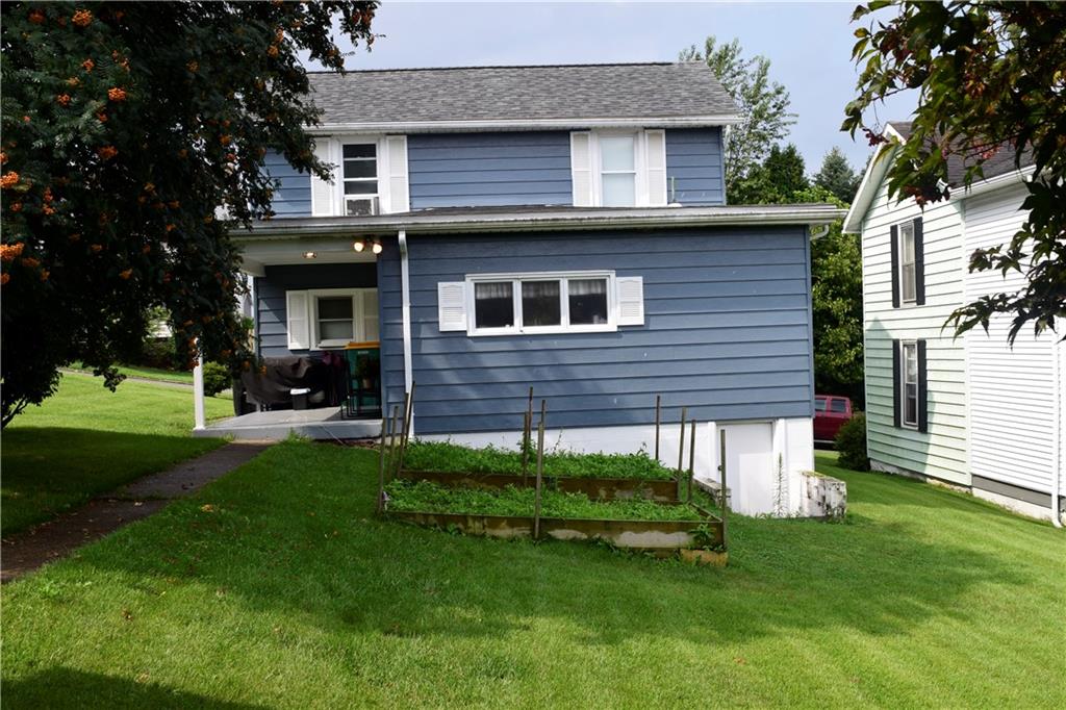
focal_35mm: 36
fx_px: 1066
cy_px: 355
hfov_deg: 53.1
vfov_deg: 36.8
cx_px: 533
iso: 400
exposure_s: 1/250
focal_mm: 24
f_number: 10
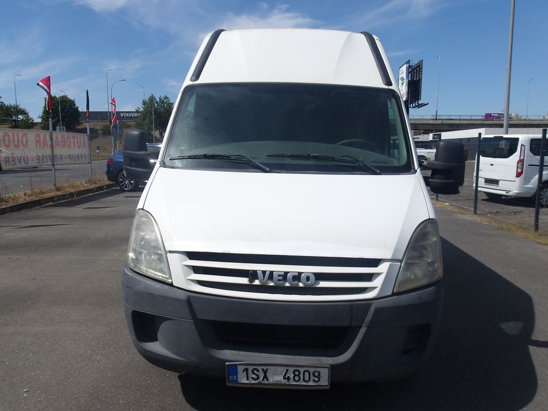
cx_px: 274
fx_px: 427
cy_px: 206
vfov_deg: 51.4
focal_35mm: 27
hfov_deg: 65.3
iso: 100
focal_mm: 4.9
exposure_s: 1/205
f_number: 10.4
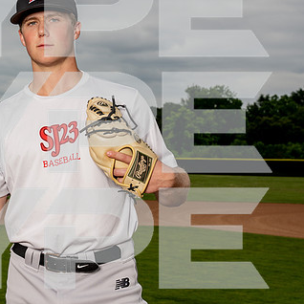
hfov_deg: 19.5
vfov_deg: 19.9
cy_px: 119
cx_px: 22
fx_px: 864
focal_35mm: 87
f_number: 8
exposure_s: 1/250
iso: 50
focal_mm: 52
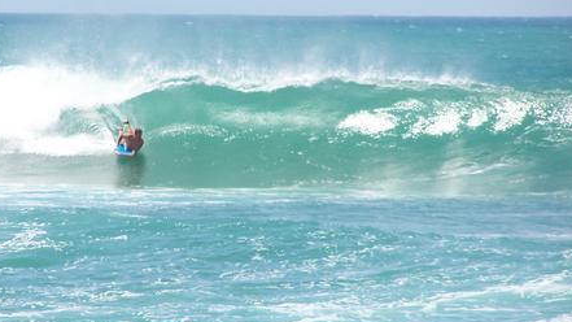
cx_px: 259
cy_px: 183
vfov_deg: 2.4
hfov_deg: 4.2
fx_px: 7826
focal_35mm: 516
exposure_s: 1/800
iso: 80
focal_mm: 63
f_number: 3.7
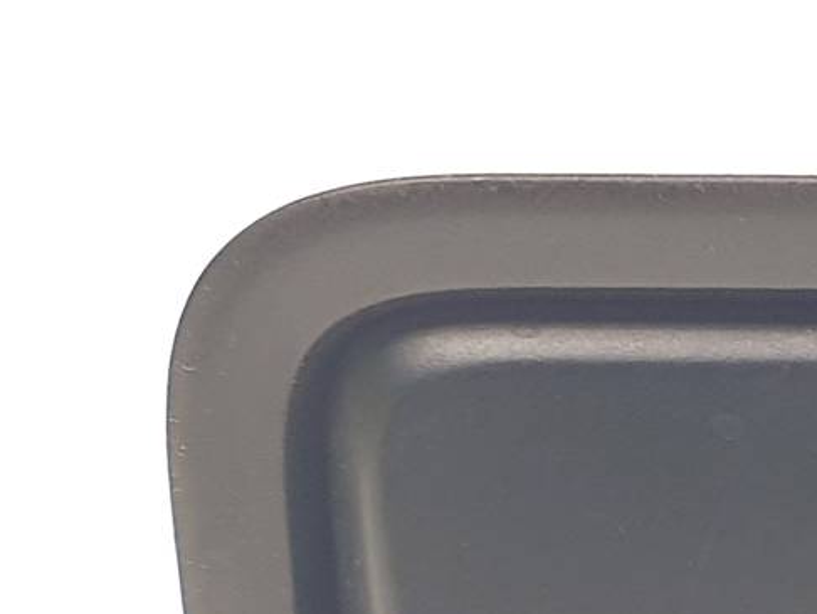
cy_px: 765
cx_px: 1197
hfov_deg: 21.6
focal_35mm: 77
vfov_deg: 18.1
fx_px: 1818
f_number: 2.4
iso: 50
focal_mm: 4.3
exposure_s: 1/126
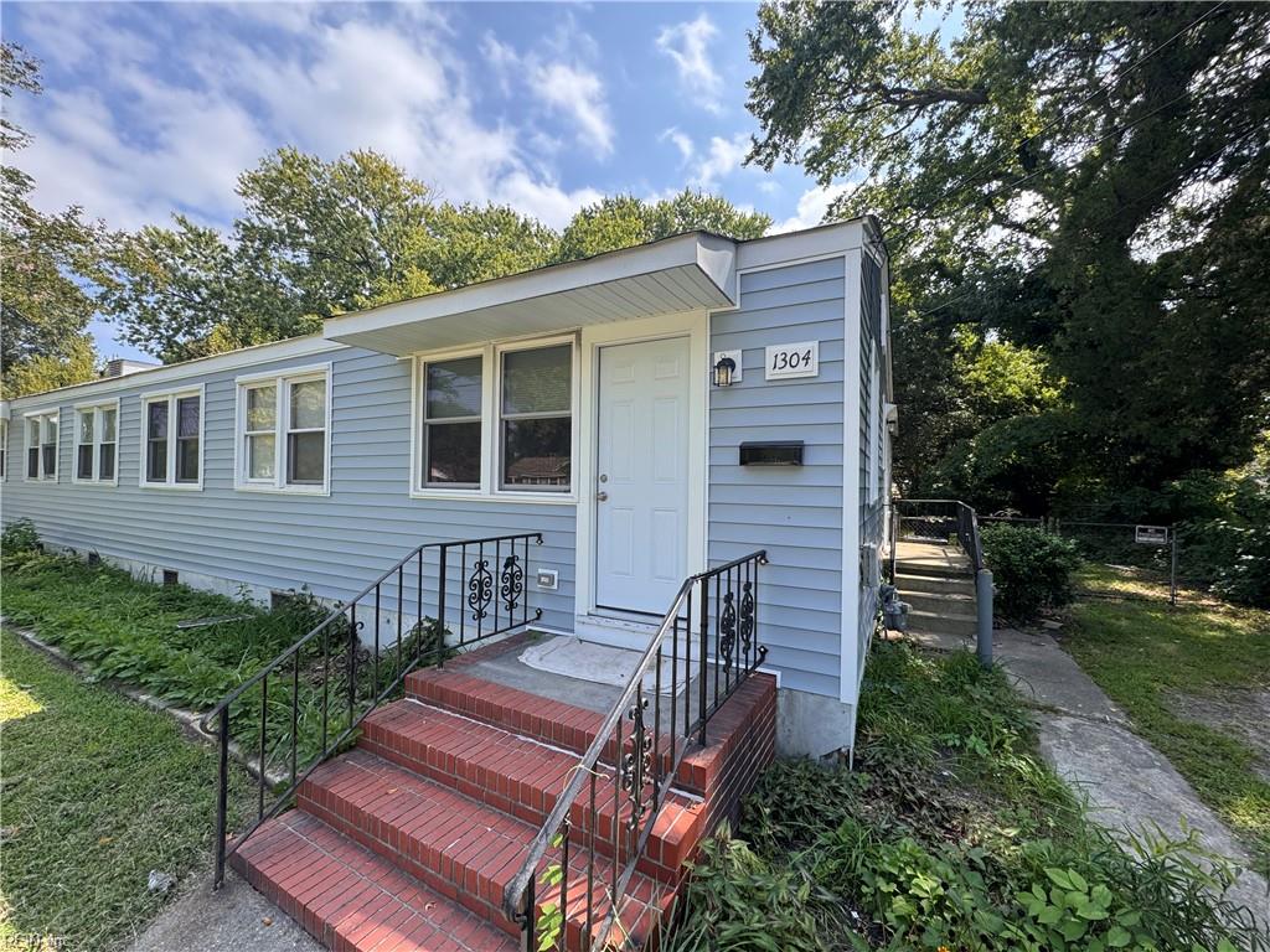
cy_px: 476
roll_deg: -0.6
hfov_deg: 102.1
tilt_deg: -0.4
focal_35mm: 14
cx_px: 635
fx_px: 514
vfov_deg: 85.7
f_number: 2.2
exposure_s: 1/681
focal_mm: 2.22
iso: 50
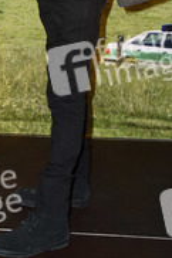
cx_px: -10
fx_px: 711
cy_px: -9
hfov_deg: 13.6
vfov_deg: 19.9
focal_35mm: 99
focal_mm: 30
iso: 640
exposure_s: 1/160
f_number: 5.6
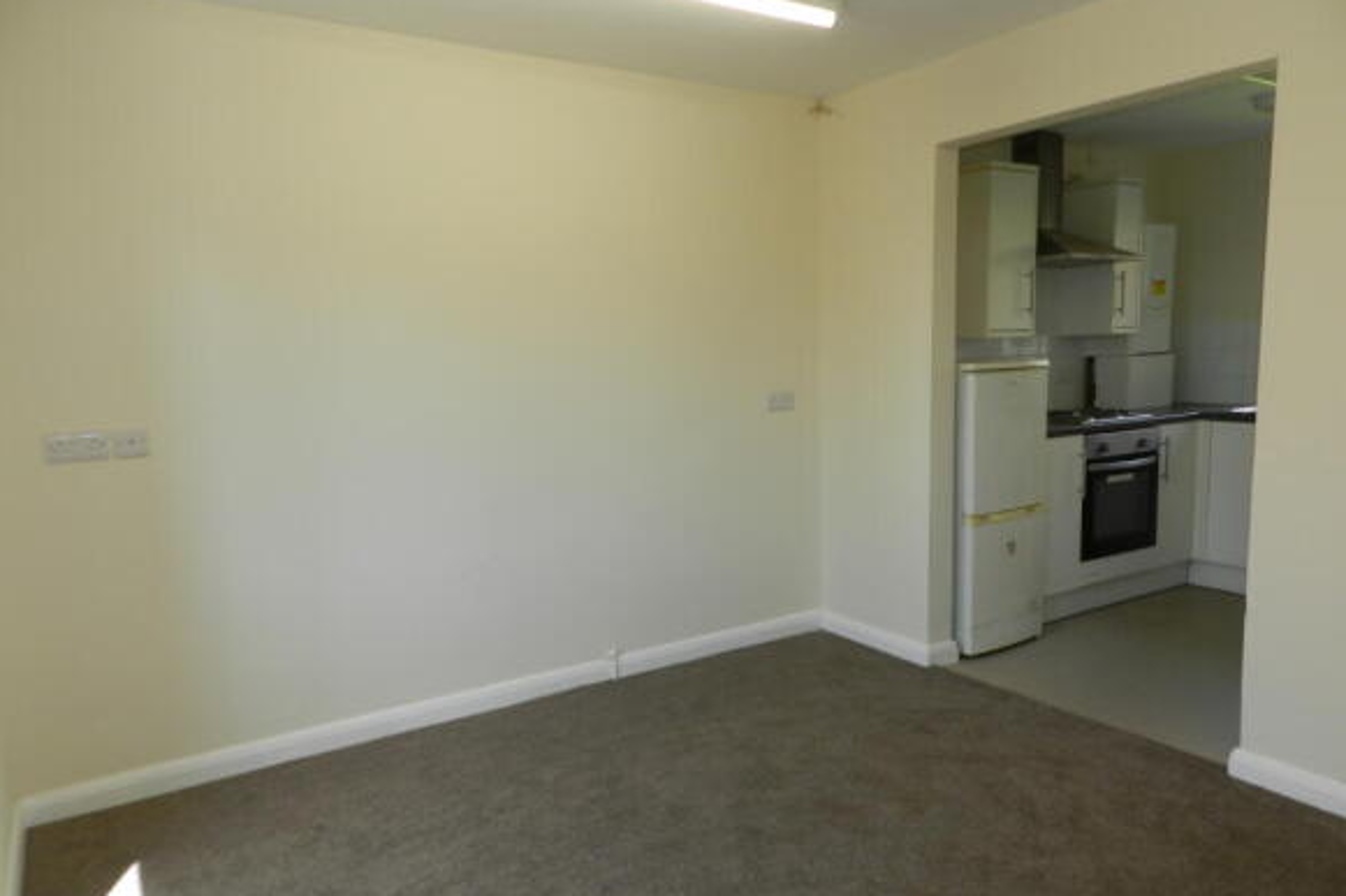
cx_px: 673
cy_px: 462
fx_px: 897
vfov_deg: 53.1
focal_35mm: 24
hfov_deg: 73.8
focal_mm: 4
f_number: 3.4
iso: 160
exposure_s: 1/100
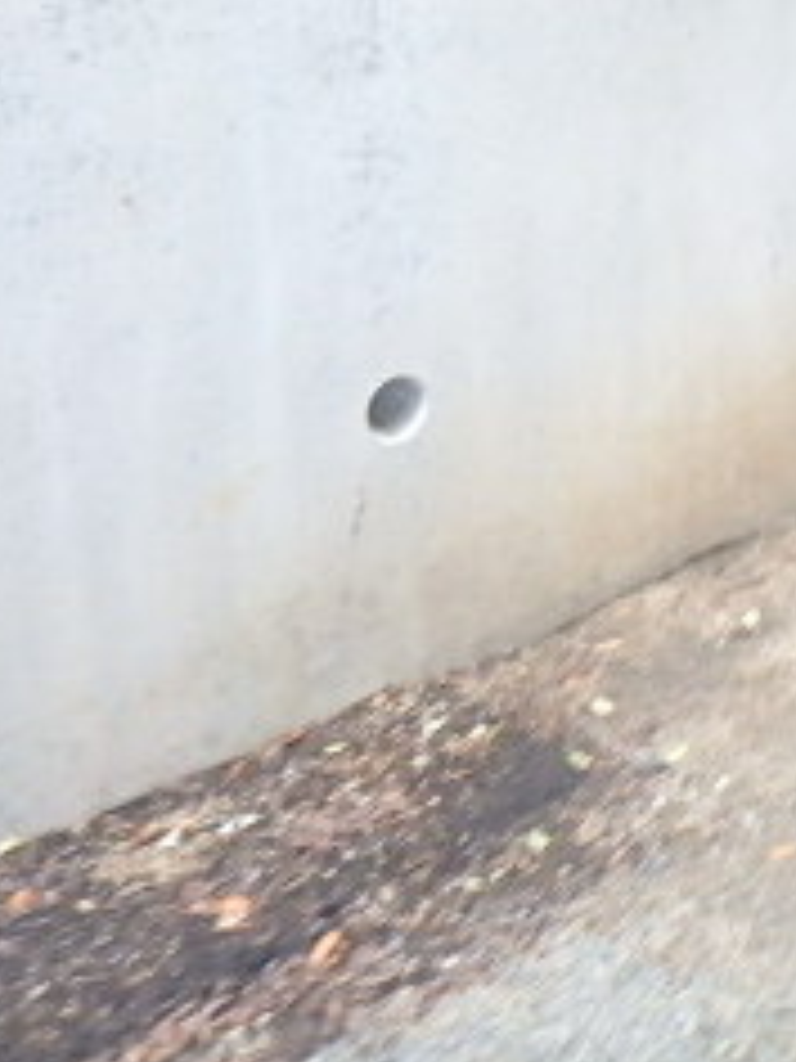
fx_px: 1748
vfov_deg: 31.2
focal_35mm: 57
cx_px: 1048
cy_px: -4
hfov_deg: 22.7
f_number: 3.5
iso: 320
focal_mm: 3.7
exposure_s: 1/30
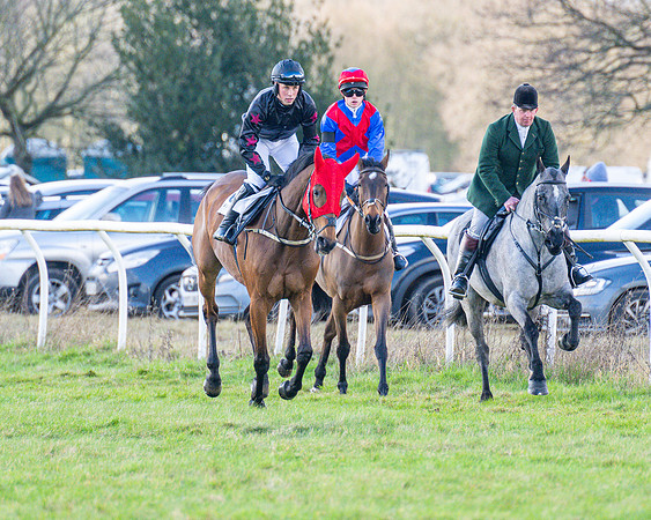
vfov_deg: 2.3
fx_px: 12950
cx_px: 357
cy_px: 279
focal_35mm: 672
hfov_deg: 2.9
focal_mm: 280
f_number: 4
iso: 800
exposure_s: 1/1000
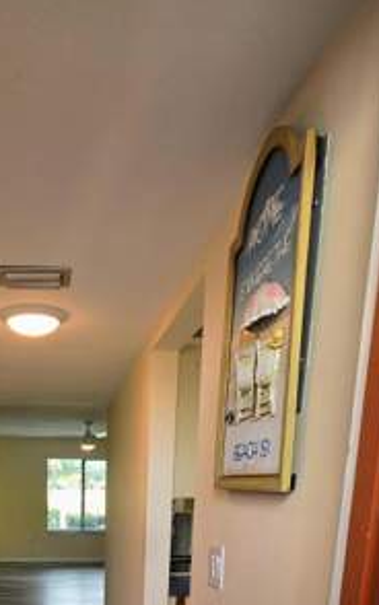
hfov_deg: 39.7
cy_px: 605
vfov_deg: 50.7
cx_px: 60
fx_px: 495
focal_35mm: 30
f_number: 1.9
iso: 64
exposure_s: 1/120
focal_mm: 2.2
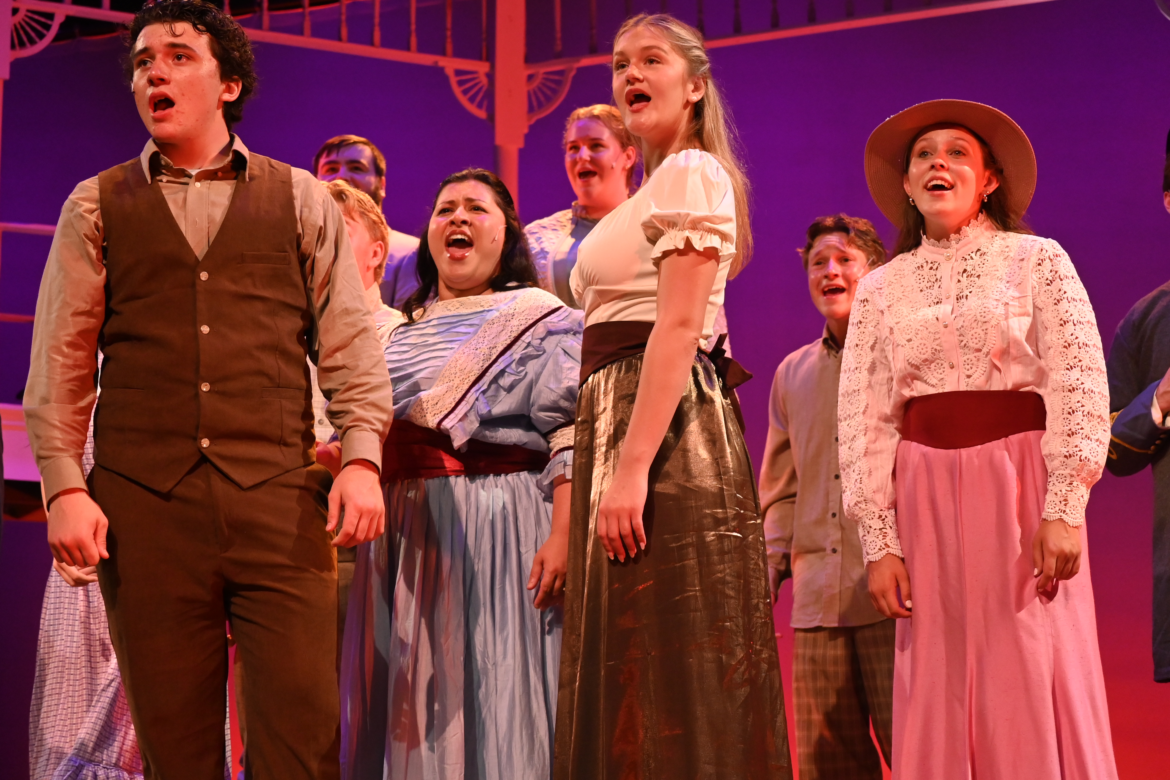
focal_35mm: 75
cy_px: 390
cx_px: 585
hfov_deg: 27.0
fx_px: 2437
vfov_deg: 18.2
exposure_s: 1/125
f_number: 4.5
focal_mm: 50
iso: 2500
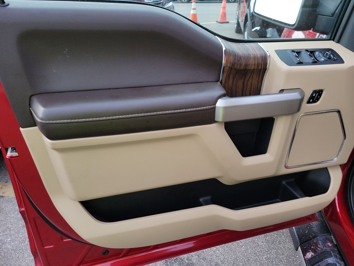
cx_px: 177
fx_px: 245
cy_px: 133
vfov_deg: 56.8
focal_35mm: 24
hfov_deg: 71.6
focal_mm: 6.7
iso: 53
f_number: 1.8
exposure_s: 1/119
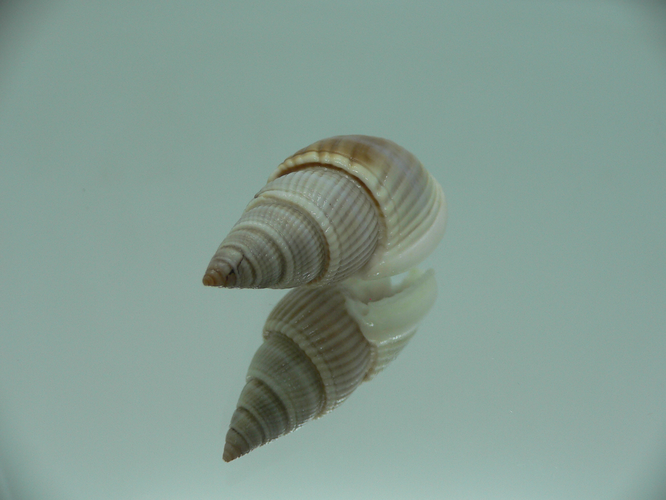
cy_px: 250
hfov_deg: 52.6
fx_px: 673
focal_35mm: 35
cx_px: 333
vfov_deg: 40.7
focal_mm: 4.6
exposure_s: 1/60
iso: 80
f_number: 2.8
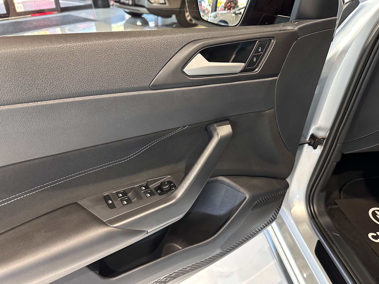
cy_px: 142
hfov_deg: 71.6
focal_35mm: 24
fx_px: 263
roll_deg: -1.8
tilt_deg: -33.6
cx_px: 190
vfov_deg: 56.8
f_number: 1.78
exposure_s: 1/40
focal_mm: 6.86
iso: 640
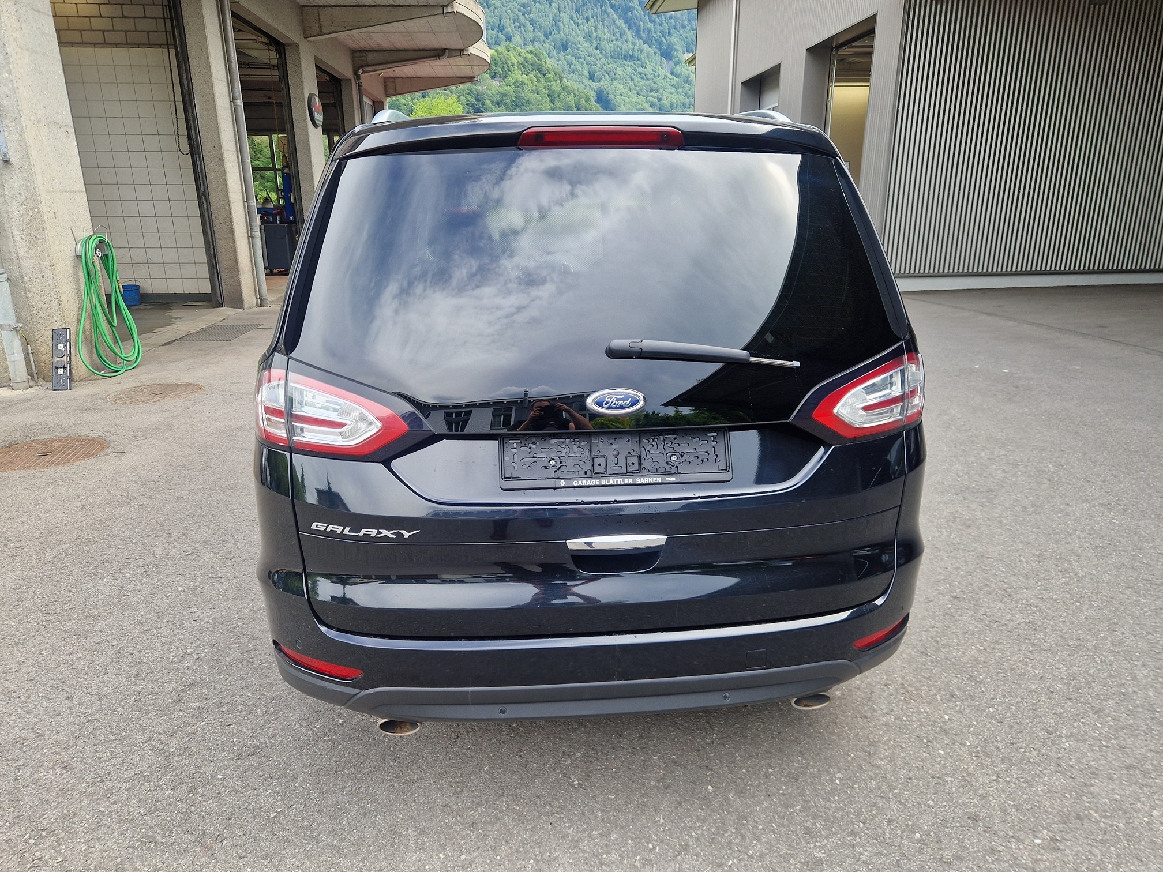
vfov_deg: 58.9
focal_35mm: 23
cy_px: 436
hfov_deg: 73.9
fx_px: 773
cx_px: 582
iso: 50
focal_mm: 5.4
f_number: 1.8
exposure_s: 1/180
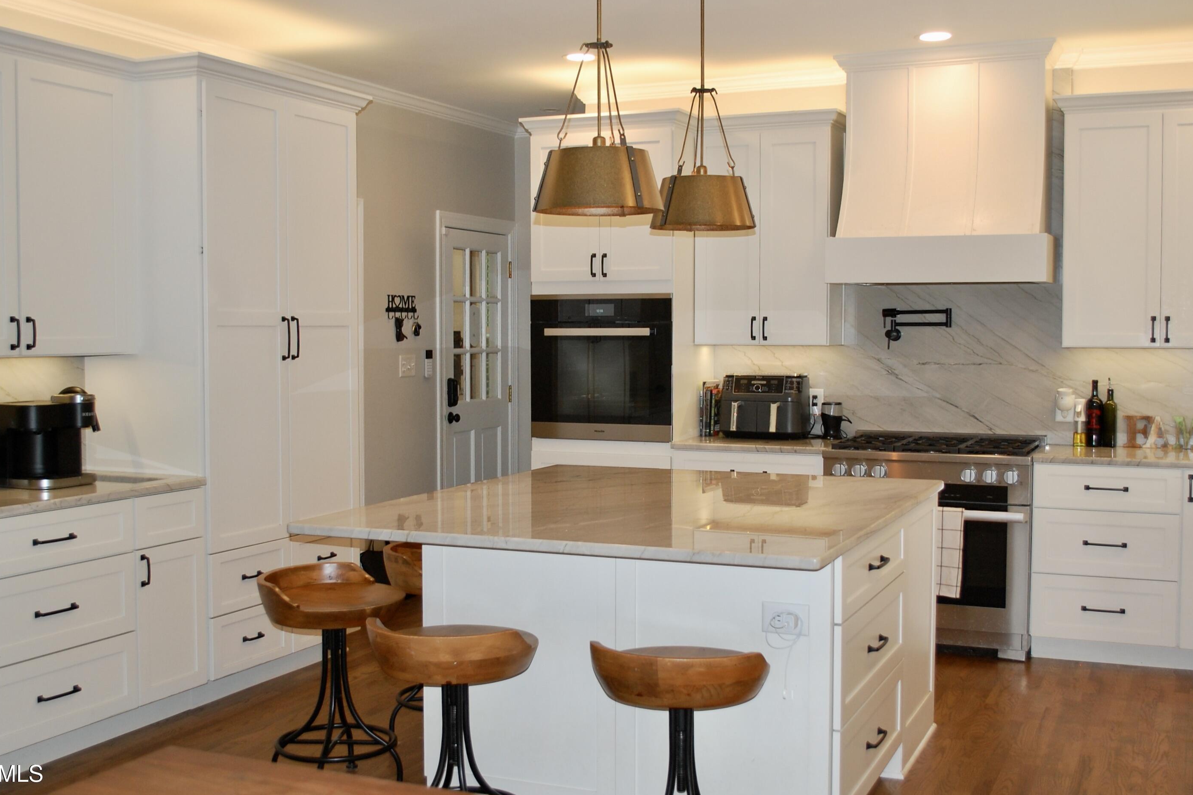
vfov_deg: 33.4
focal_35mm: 40
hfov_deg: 48.5
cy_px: 404
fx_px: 1325
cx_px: 594
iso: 400
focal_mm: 26
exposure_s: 1/60
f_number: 4.2
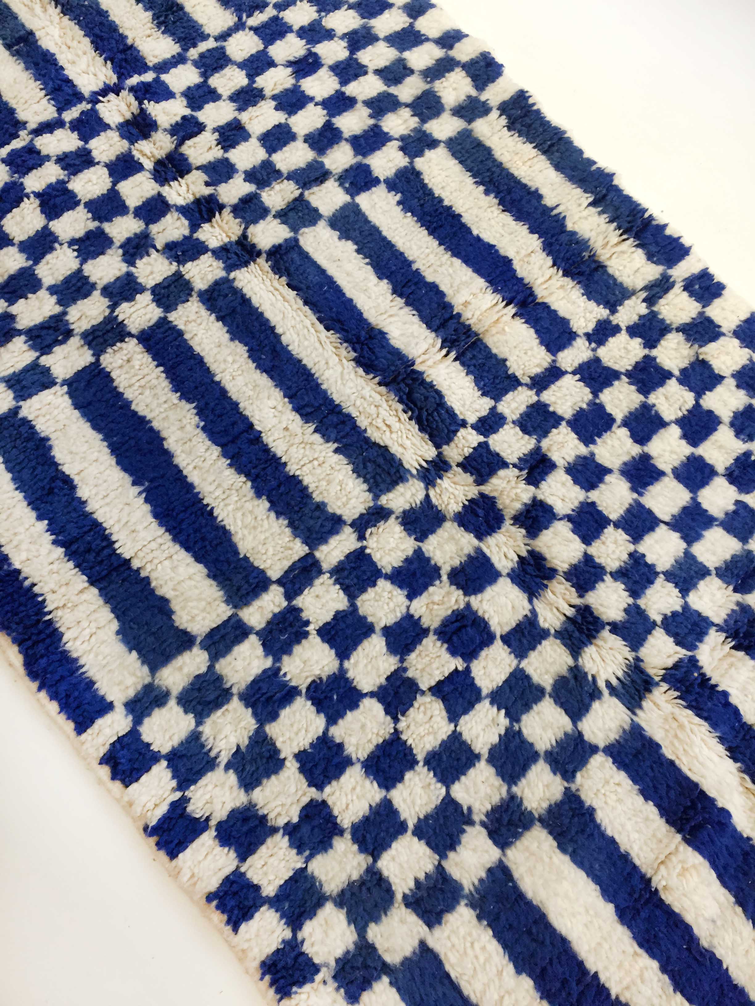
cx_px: 378
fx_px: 843
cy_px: 503
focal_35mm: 29
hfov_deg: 48.2
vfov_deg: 61.7
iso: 160
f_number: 2.2
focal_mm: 4.15
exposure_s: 1/33
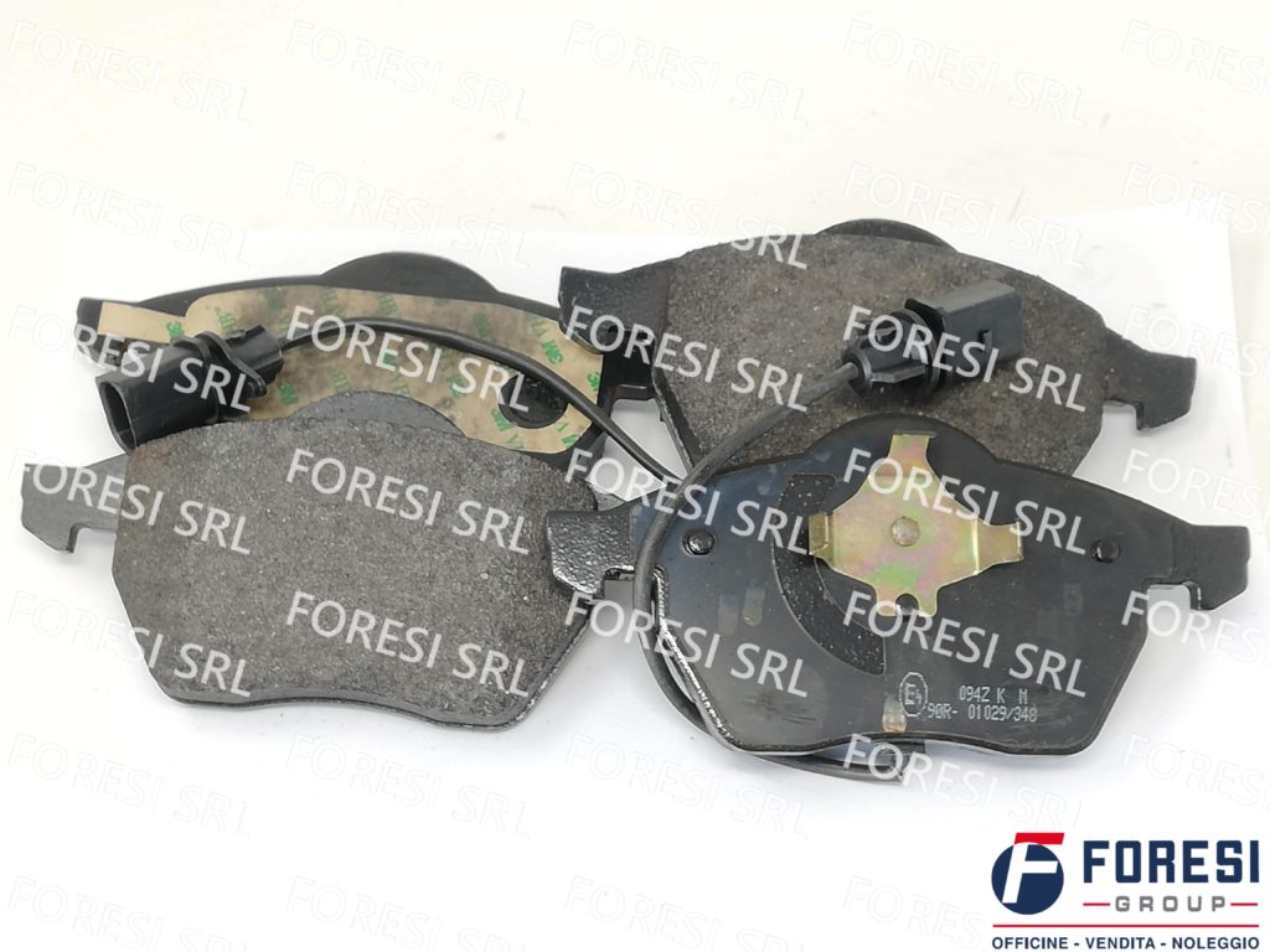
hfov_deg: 33.2
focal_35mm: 58
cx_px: 635
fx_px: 2128
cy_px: 476
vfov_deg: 25.2
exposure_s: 1/50
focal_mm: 3.81
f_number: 2.2
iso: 50
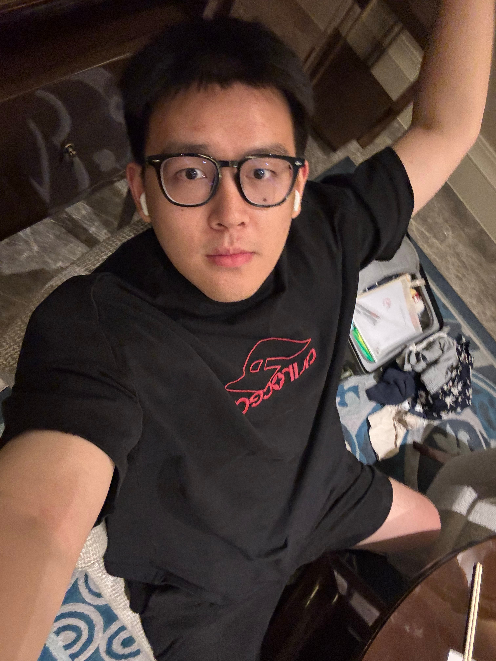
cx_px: 248
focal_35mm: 23
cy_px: 330
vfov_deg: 73.9
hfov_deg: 58.9
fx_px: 439
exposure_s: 1/25
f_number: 1.9
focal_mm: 2.69
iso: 640
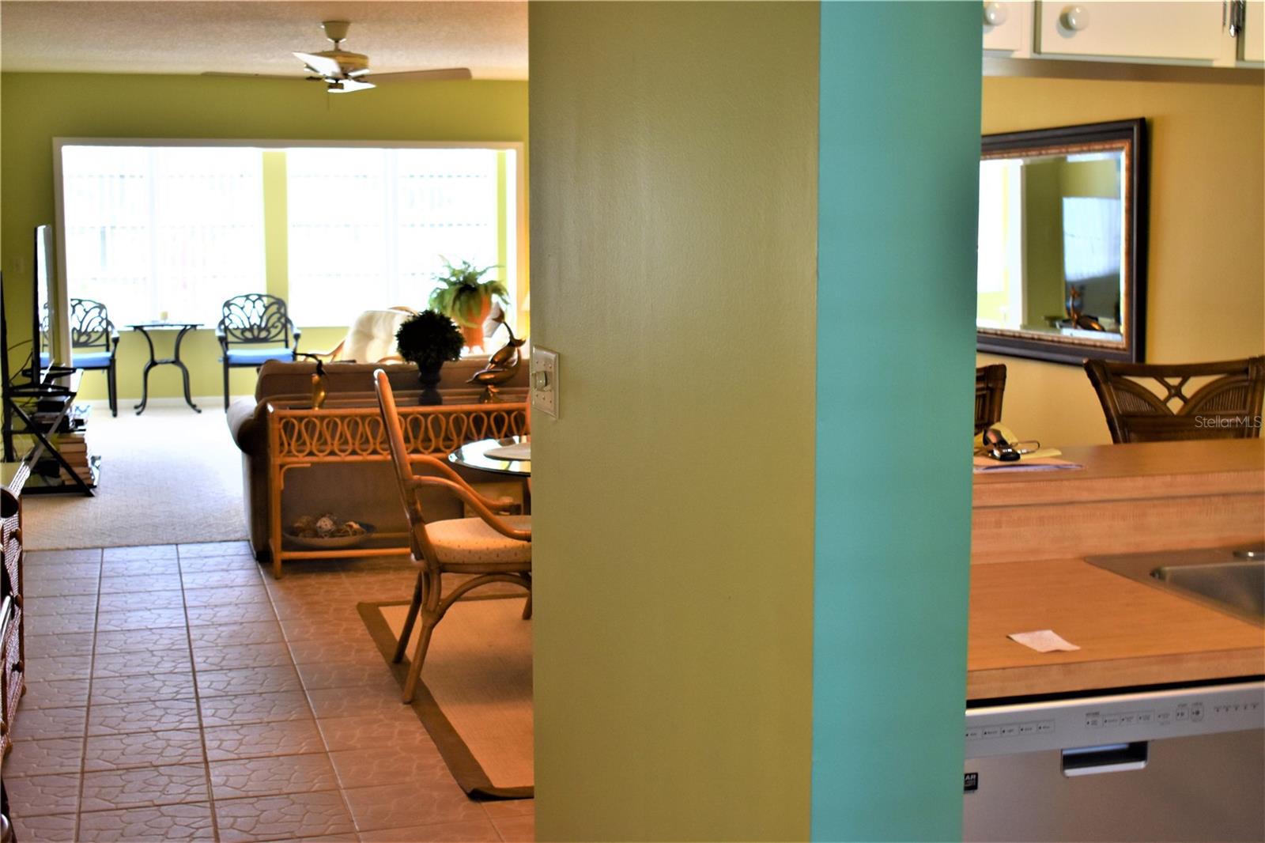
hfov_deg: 42.3
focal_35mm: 46
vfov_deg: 28.9
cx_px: 632
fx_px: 1634
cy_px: 422
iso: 720
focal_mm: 31
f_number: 4.2
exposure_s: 1/60
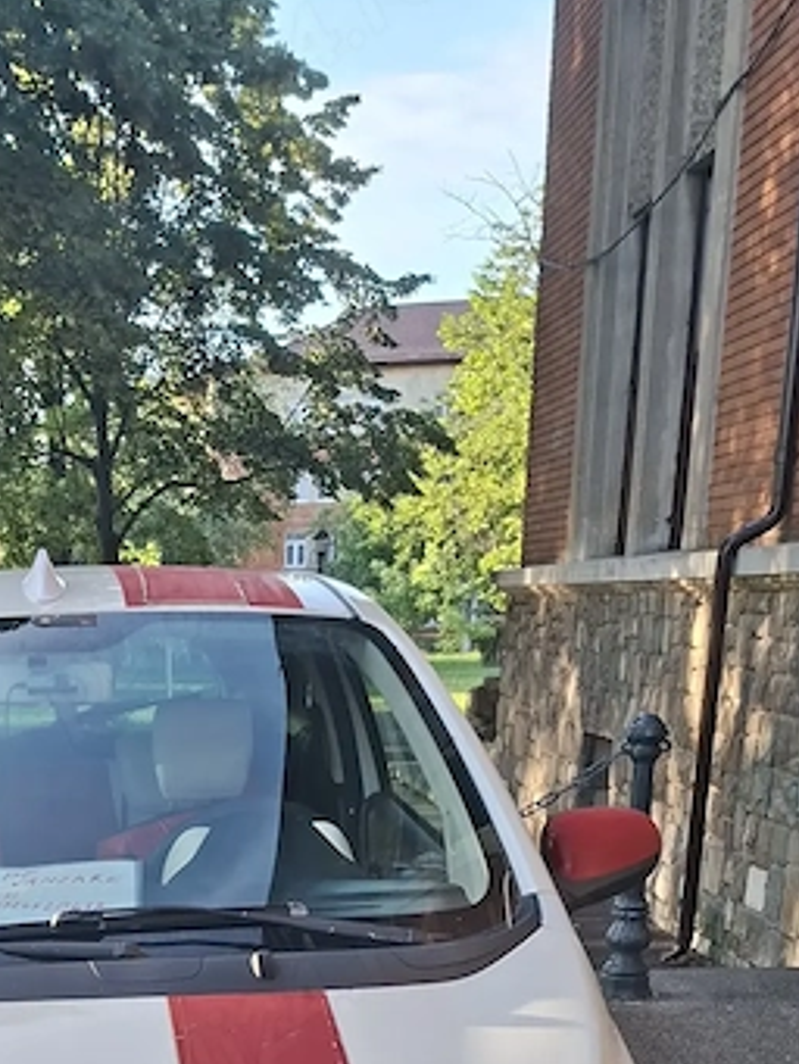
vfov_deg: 31.7
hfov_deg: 25.8
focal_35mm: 54
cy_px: 1151
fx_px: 1661
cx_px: 22
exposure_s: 1/250
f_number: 1.8
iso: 50
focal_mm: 5.54
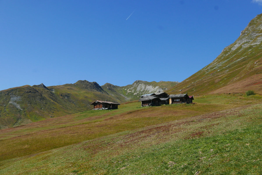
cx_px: 131
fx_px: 357
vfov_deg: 27.6
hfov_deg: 40.3
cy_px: 88
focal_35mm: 49
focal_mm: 22
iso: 200
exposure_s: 1/800
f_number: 5.6
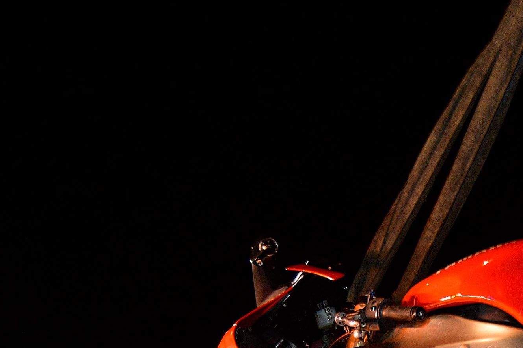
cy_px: 464
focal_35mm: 211
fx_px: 3065
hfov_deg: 9.7
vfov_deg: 6.5
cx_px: 520
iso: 640
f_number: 4
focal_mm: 70
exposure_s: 1/30
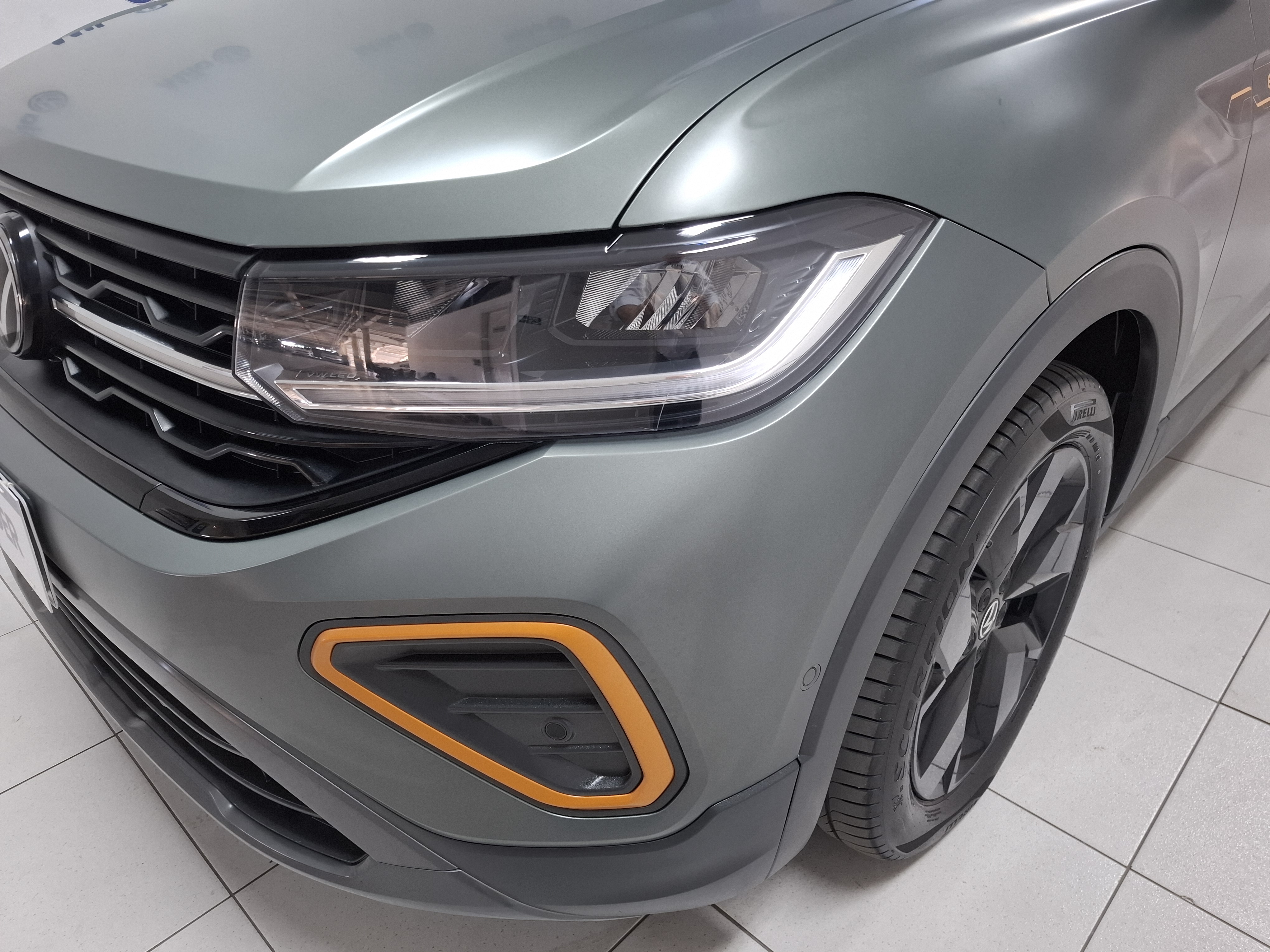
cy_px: 476
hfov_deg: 73.9
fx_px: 844
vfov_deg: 58.9
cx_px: 635
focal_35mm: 23
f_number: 1.8
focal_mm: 5.54
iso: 250
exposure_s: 1/40
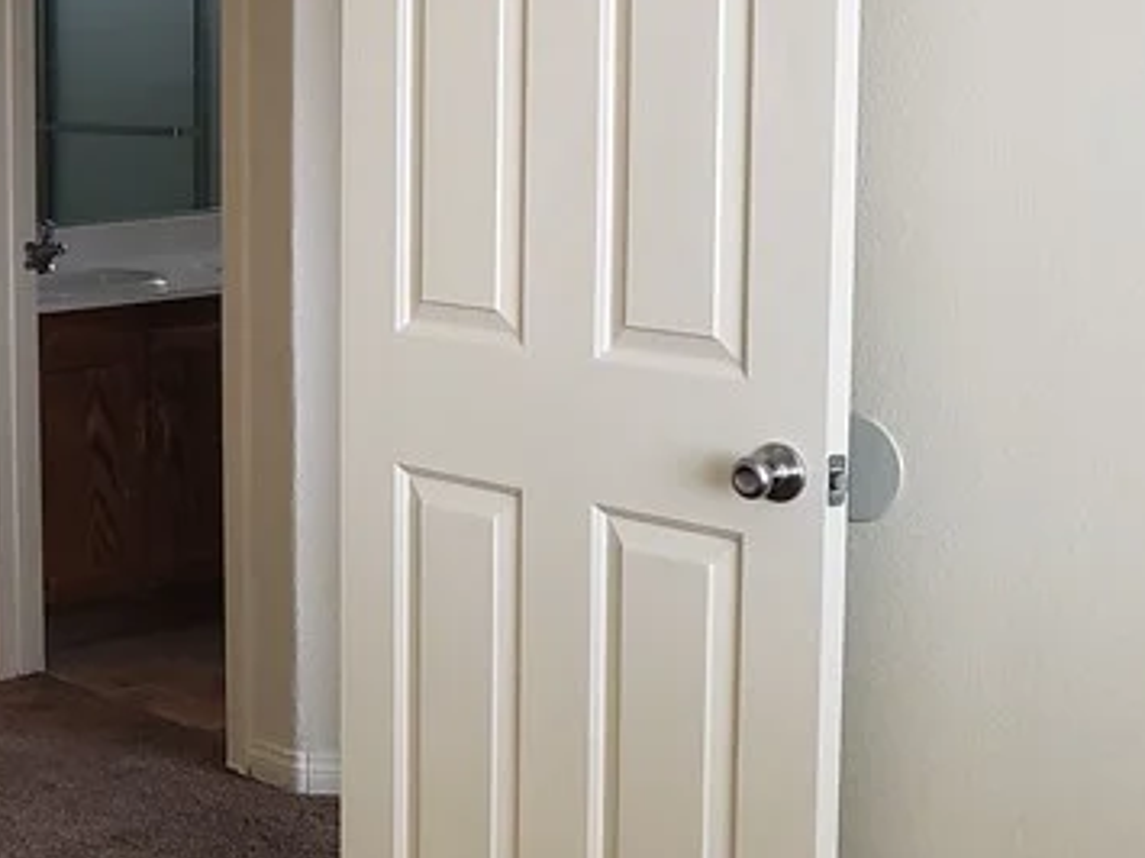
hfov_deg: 23.0
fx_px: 2480
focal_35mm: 75
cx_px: -355
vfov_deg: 19.6
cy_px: 294
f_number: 2.4
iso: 200
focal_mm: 4.3
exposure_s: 1/60
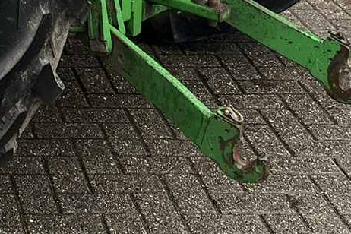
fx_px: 1170
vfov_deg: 10.2
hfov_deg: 15.7
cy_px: -296
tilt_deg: -4.7
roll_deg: +0.5
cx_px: -174
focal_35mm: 120
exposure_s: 1/135
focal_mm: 5.7
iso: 32
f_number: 1.5
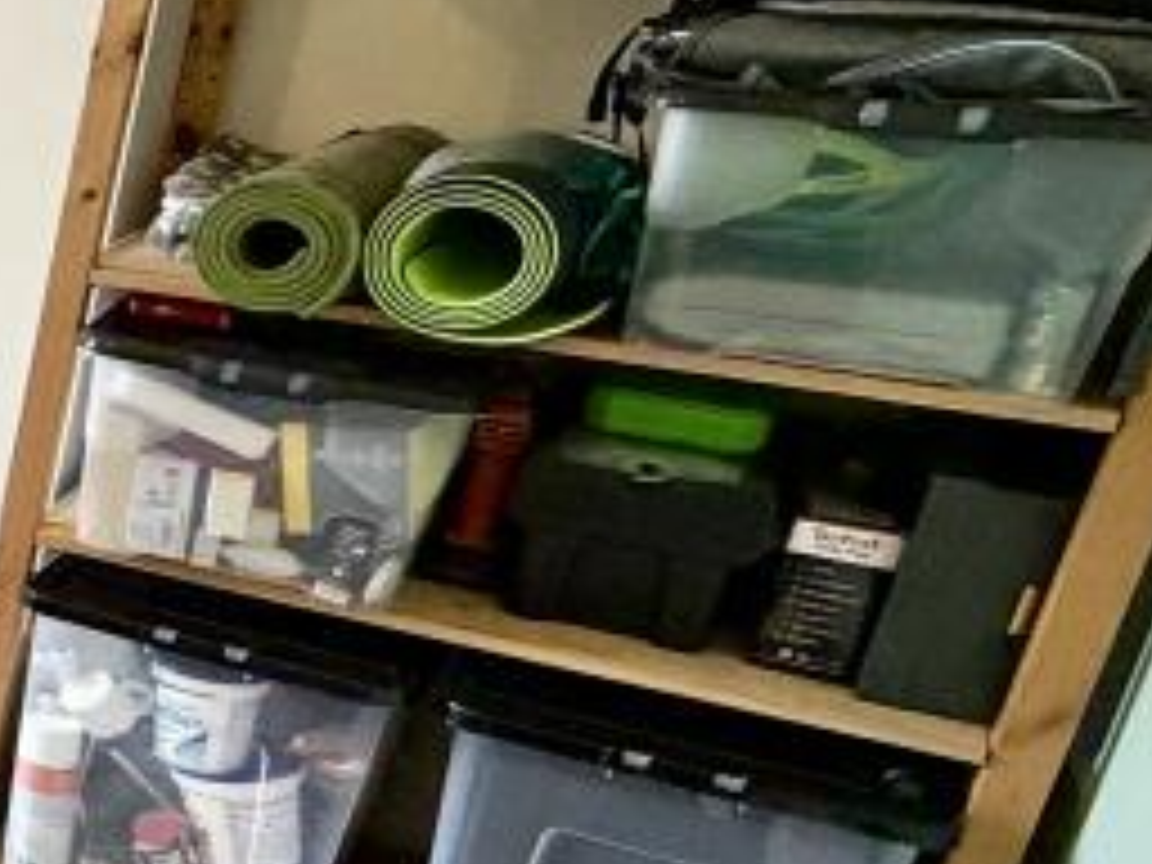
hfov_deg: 21.2
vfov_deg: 26.1
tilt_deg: -18.7
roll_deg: -1.2
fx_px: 1864
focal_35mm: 56
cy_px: 468
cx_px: -972
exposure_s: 1/121
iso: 320
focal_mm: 2.22
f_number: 2.2
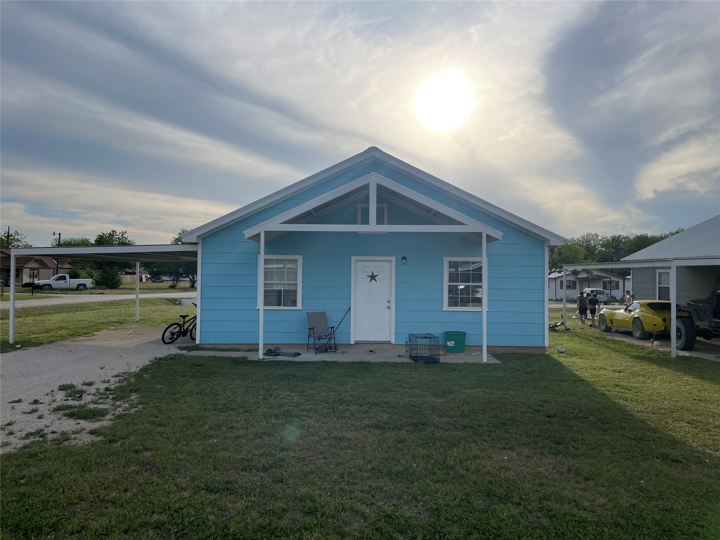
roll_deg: -2.9
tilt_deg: -0.5
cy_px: 270
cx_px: 360
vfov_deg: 53.1
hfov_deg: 67.3
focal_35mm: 26
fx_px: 541
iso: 32
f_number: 1.6
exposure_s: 1/5814
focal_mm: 4.2
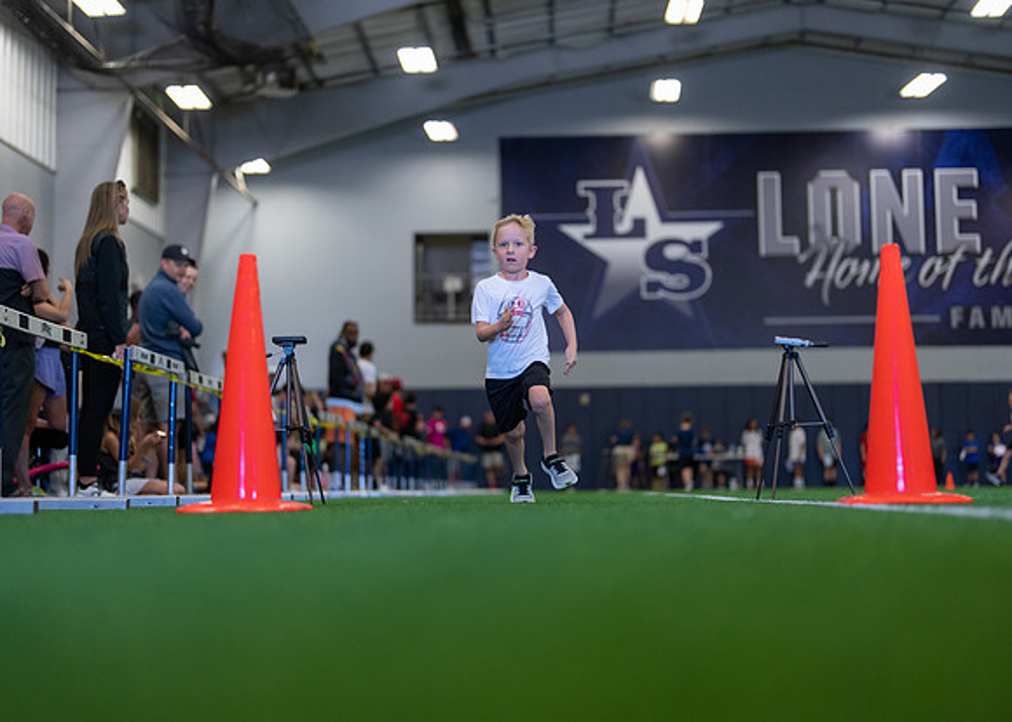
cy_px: 361
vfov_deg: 26.1
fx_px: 1555
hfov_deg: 36.0
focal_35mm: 54
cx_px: 506
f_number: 1.2
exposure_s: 1/1000
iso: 1250
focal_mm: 50
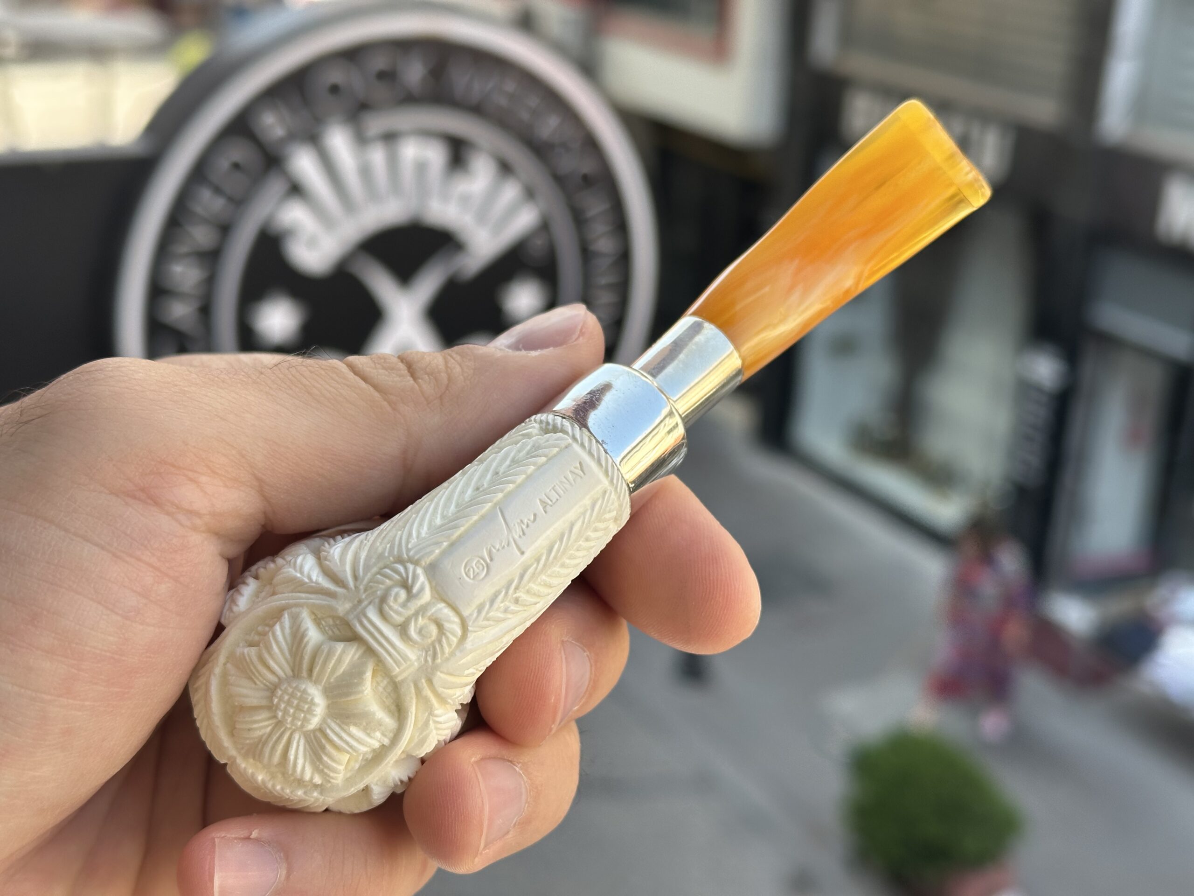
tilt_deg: -20.9
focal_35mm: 48
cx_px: 597
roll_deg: -3.1
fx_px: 1656
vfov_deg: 30.3
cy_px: 448
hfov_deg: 39.7
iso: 64
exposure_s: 1/464
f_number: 1.78
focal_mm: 6.86
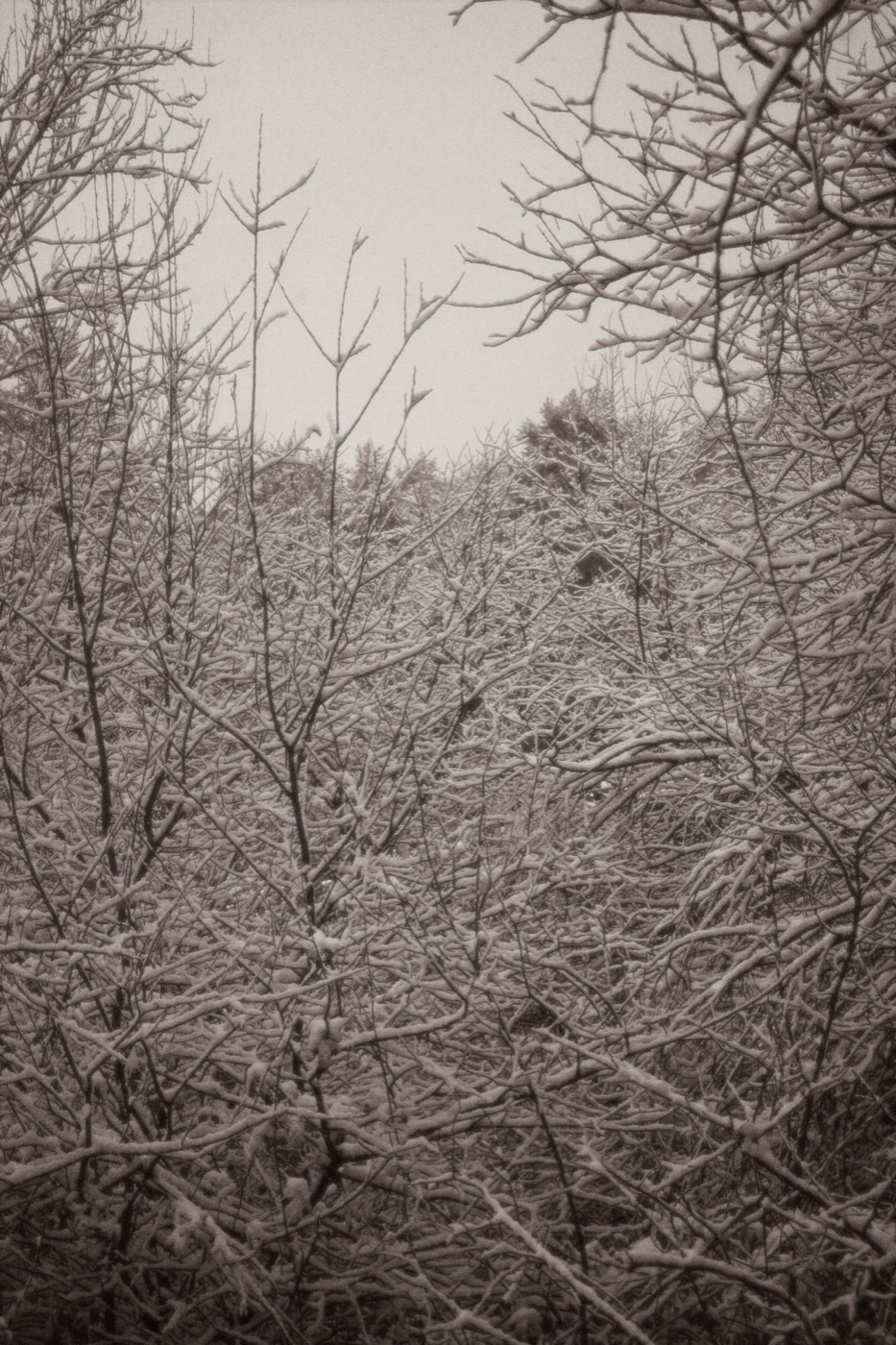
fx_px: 1792
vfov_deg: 41.1
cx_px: 448
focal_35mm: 48
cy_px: 672
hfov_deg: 28.1
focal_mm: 32
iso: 400
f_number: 4.5
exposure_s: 1/1250
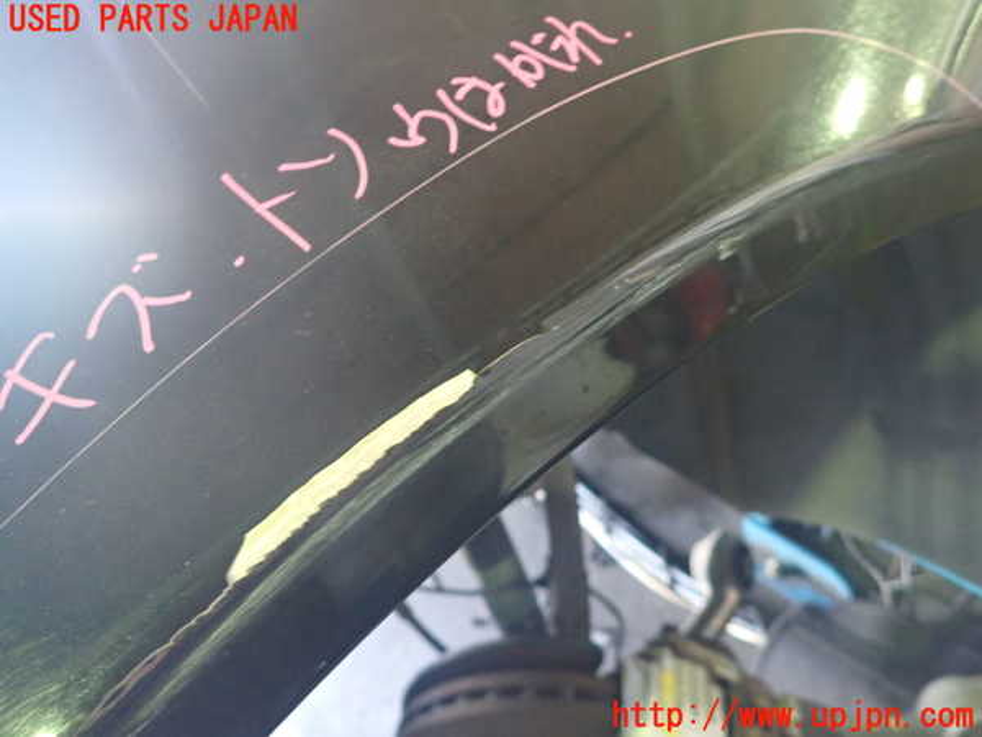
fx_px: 709
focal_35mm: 25
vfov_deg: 54.9
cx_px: 491
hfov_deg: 69.4
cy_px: 368
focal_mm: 4.5
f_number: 2
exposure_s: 1/30
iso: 800
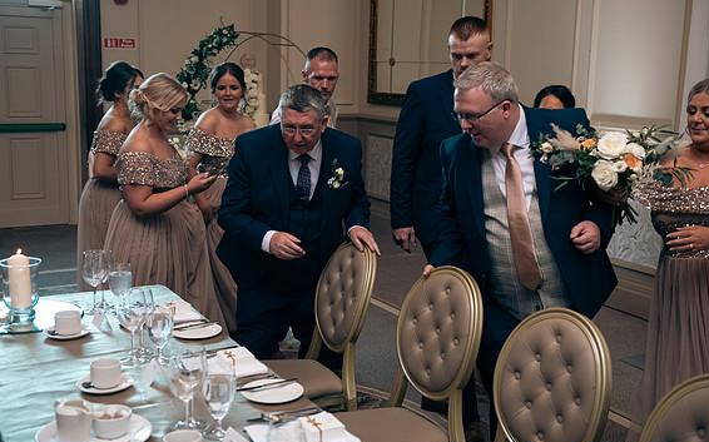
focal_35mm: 46
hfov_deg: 43.5
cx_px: 353
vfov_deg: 28.0
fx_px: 888
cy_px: 212
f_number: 3.5
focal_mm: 44
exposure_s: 1/160
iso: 1000
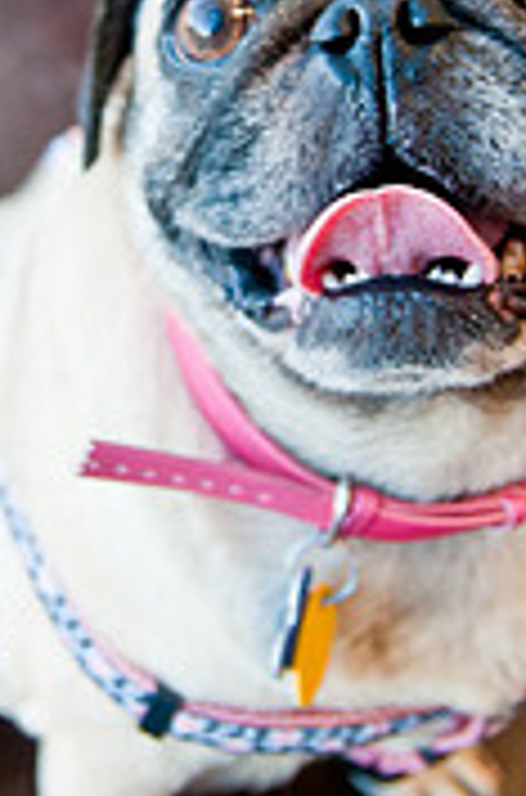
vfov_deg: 24.0
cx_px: 182
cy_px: 198
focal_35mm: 84
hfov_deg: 16.1
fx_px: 1852
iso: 400
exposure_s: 1/125
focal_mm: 22
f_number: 3.2
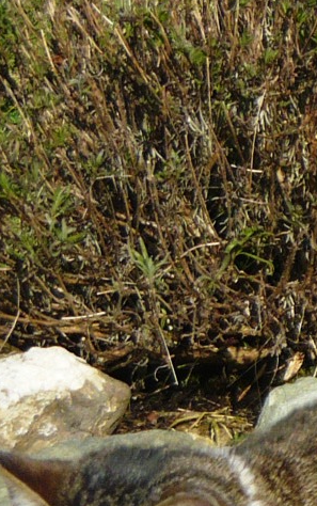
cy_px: 278
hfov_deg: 7.5
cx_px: 978
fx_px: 2083
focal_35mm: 151
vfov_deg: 13.8
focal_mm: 5.5
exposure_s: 1/200
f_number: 8
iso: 100
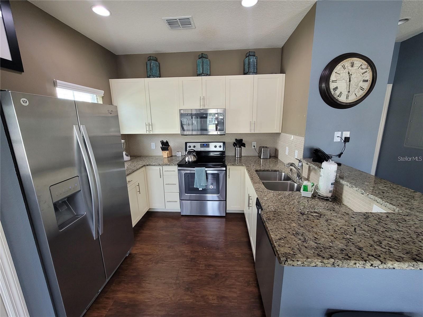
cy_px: 158
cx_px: 212
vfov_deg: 89.9
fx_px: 159
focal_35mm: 13
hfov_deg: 106.2
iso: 250
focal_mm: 2.2
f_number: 2.2
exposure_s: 1/60
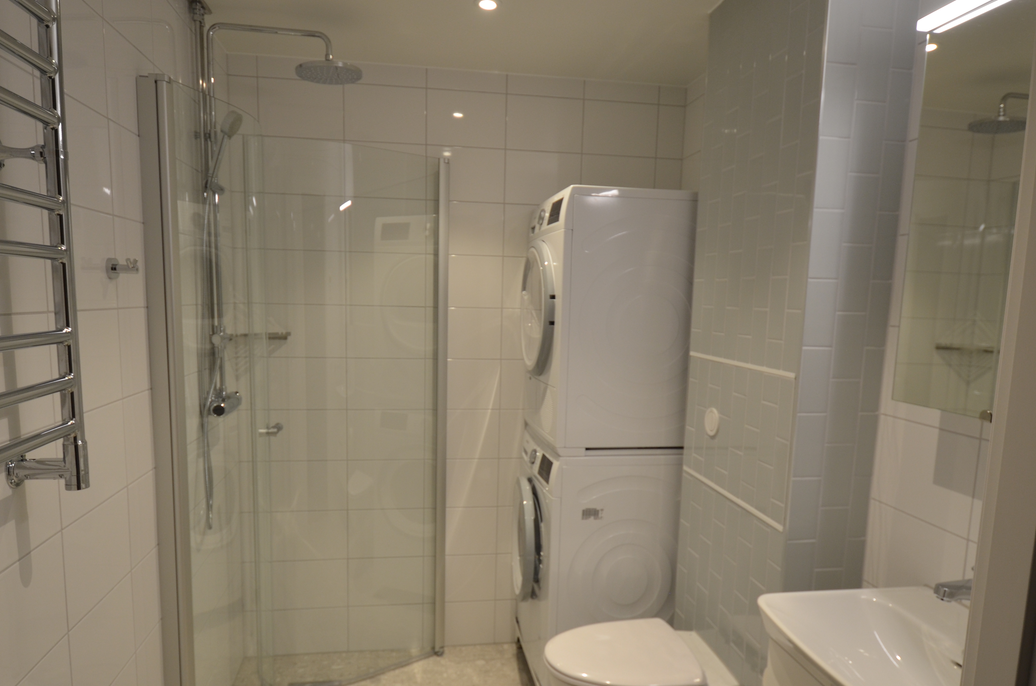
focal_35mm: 24
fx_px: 678
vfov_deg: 53.5
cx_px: 487
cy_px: 385
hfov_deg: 74.7
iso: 400
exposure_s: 1/60
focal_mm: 13
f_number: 4
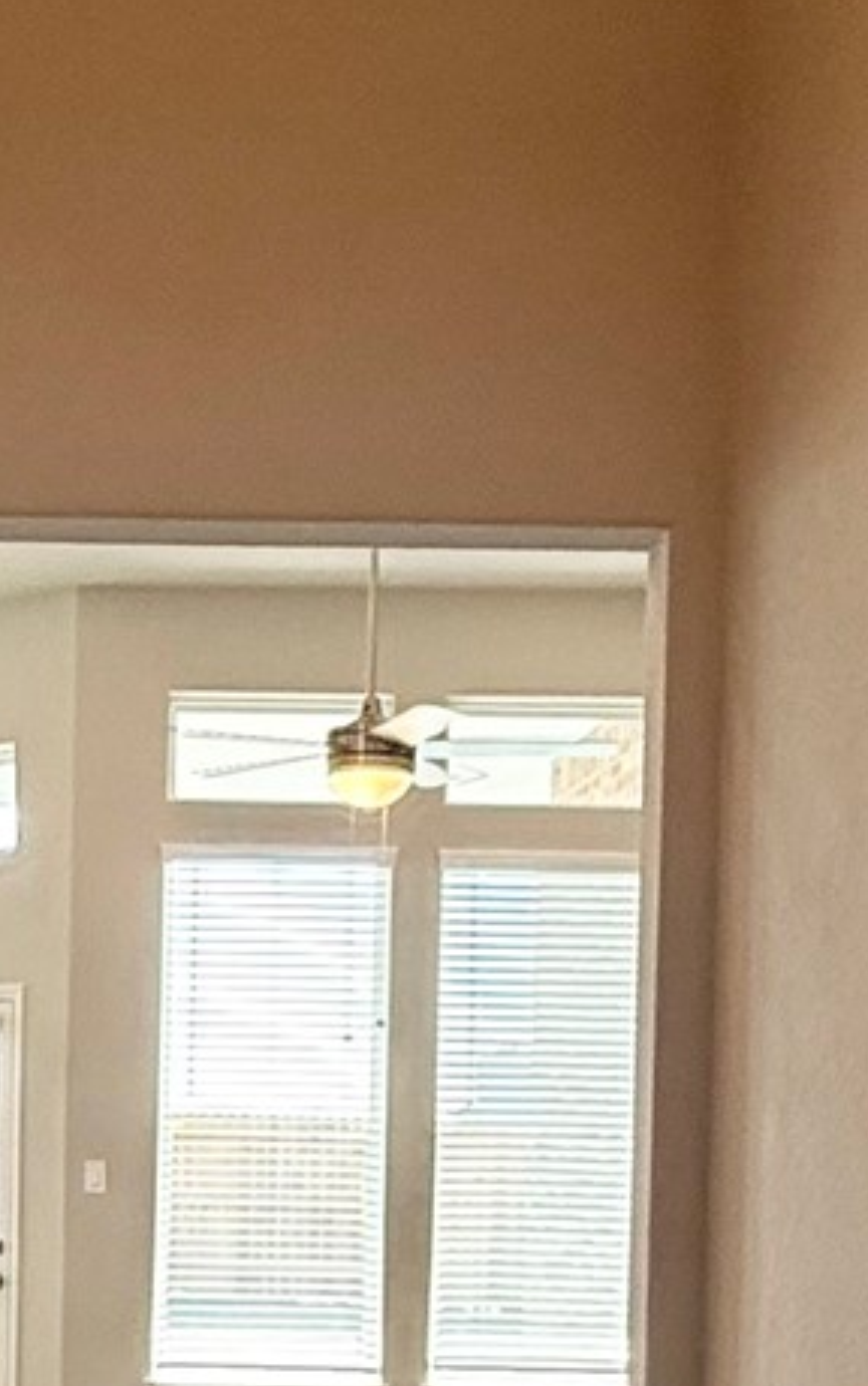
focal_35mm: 66
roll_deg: -1.4
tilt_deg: -0.5
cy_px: 1190
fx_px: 2495
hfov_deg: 19.2
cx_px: 15
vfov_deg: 30.0
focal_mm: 2.22
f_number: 2.2
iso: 80
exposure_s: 1/120
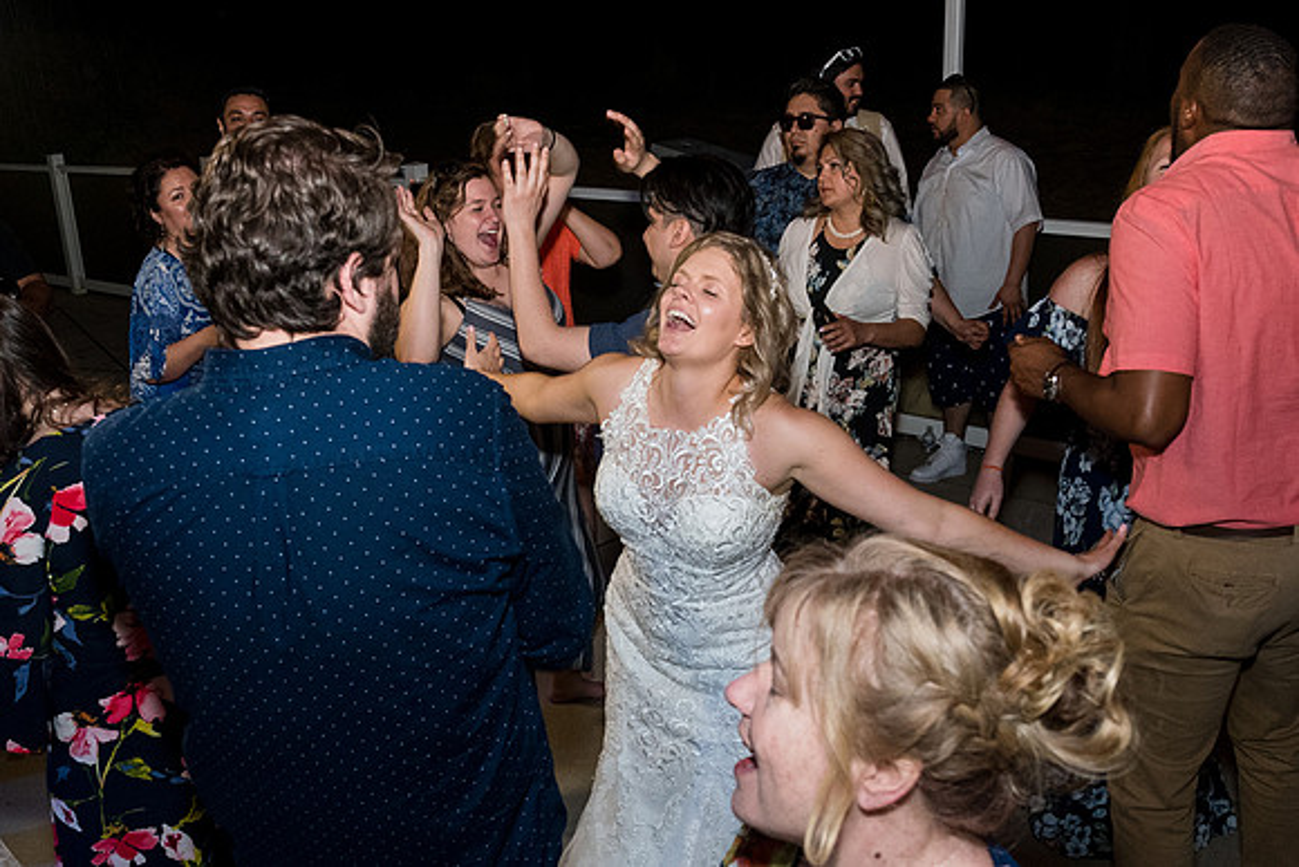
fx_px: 1298
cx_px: 586
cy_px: 566
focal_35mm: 36
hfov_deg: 53.1
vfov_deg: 36.6
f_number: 5
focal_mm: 16
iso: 2000
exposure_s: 1/80
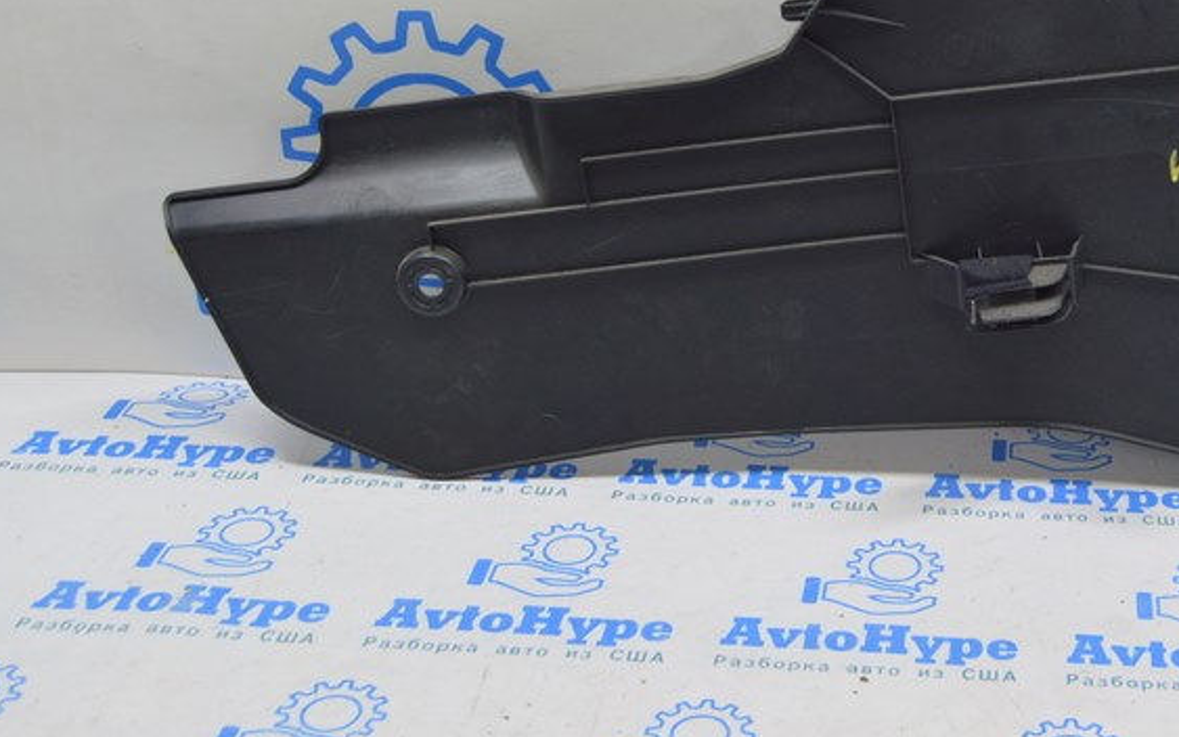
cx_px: 997
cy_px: 62
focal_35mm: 64
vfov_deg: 19.9
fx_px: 2054
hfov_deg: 31.0
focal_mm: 23
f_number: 5.6
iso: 400
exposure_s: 1/20
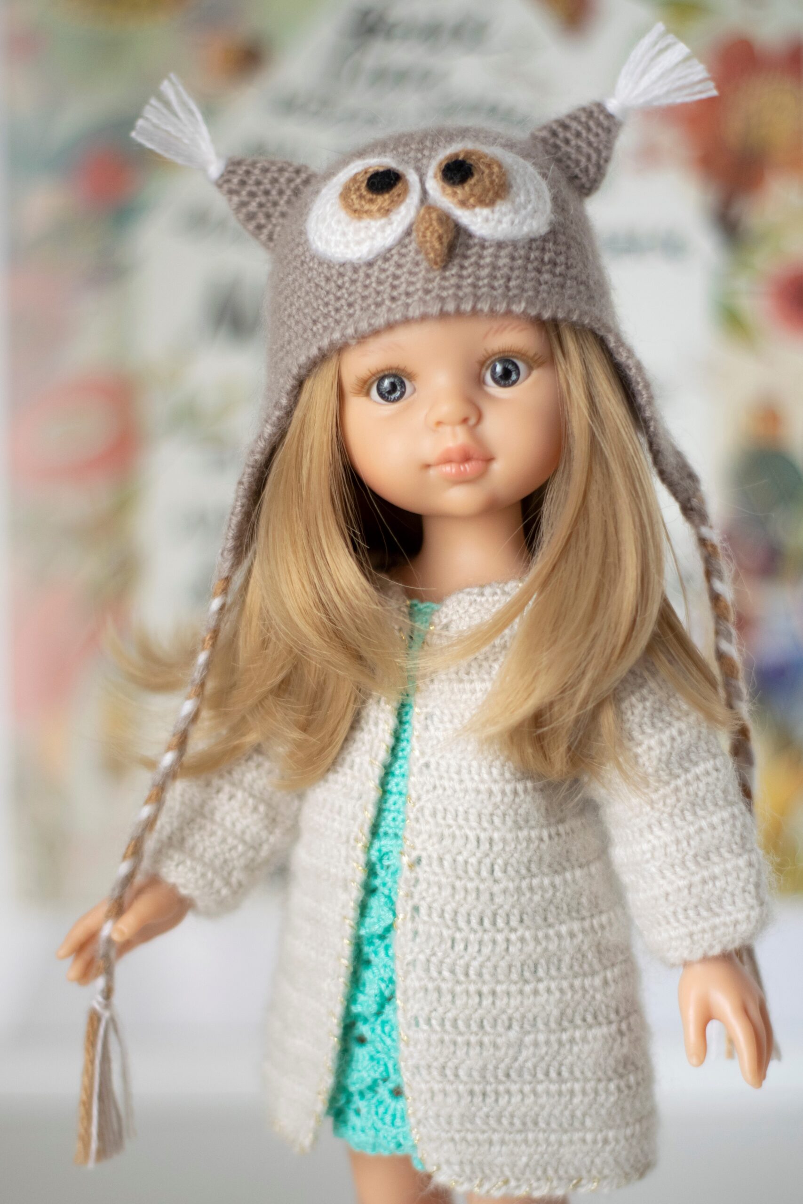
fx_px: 2509
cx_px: 402
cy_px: 602
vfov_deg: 27.0
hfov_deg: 18.2
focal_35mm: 75
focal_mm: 50
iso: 400
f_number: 2
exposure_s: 1/1000
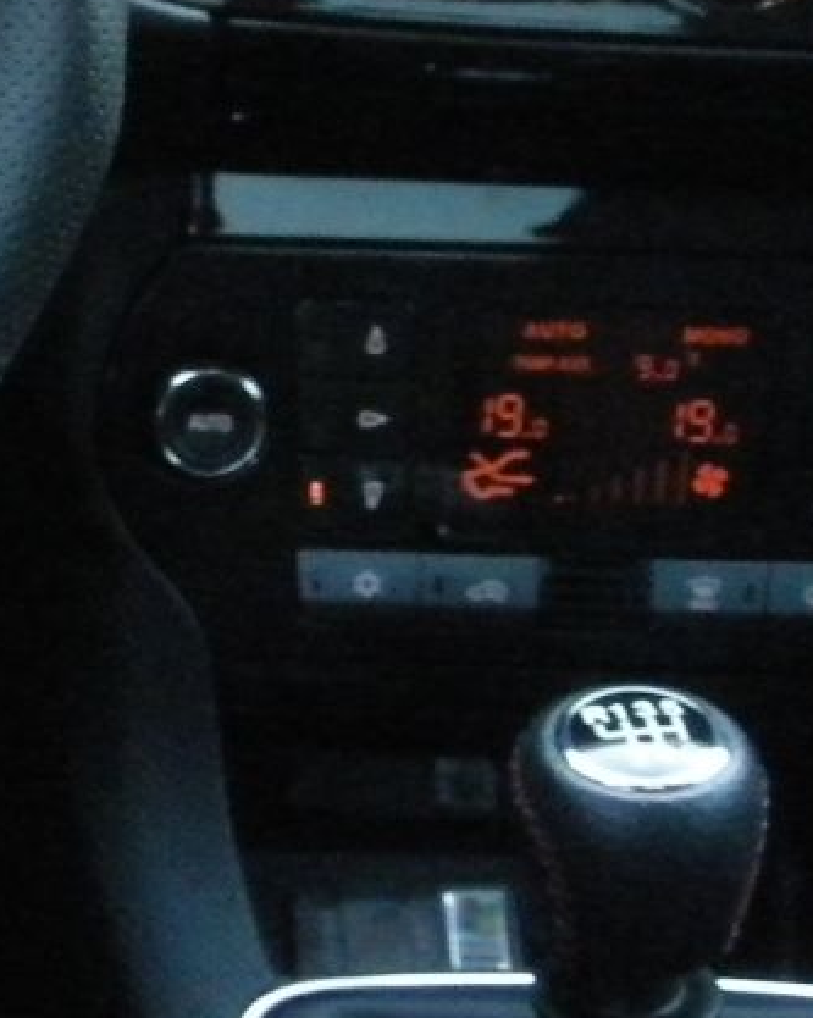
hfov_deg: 11.5
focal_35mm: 123
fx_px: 3704
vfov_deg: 15.5
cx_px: -684
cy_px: 204
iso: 800
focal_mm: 5.7
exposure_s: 1/116
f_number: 2.8
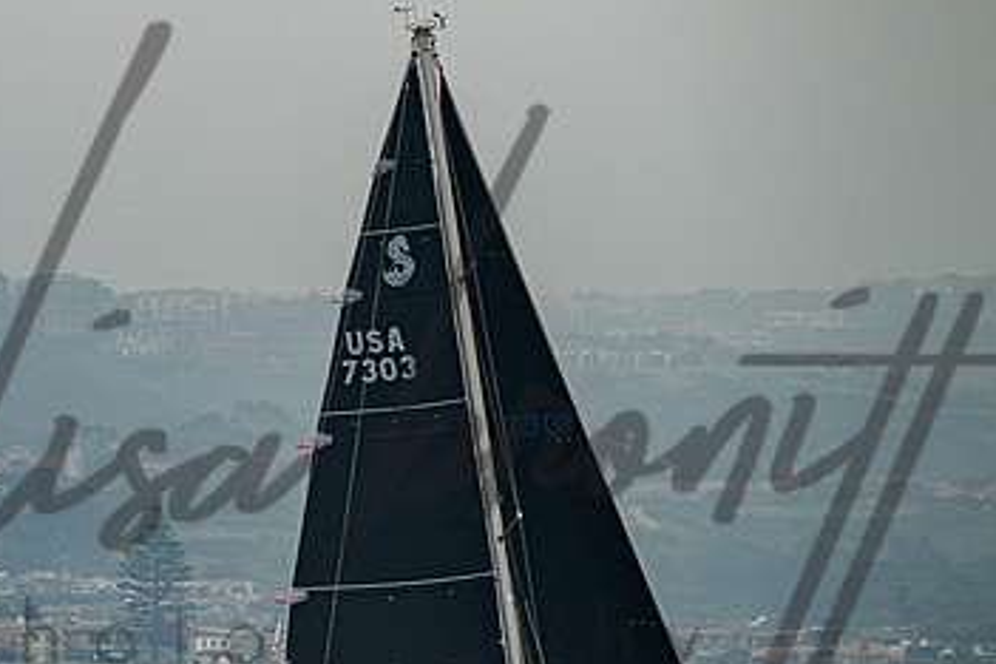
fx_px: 18784
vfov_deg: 2.0
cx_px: 285
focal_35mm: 679
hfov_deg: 3.0
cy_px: 265
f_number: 5.6
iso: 250
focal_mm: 300
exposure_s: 1/2500
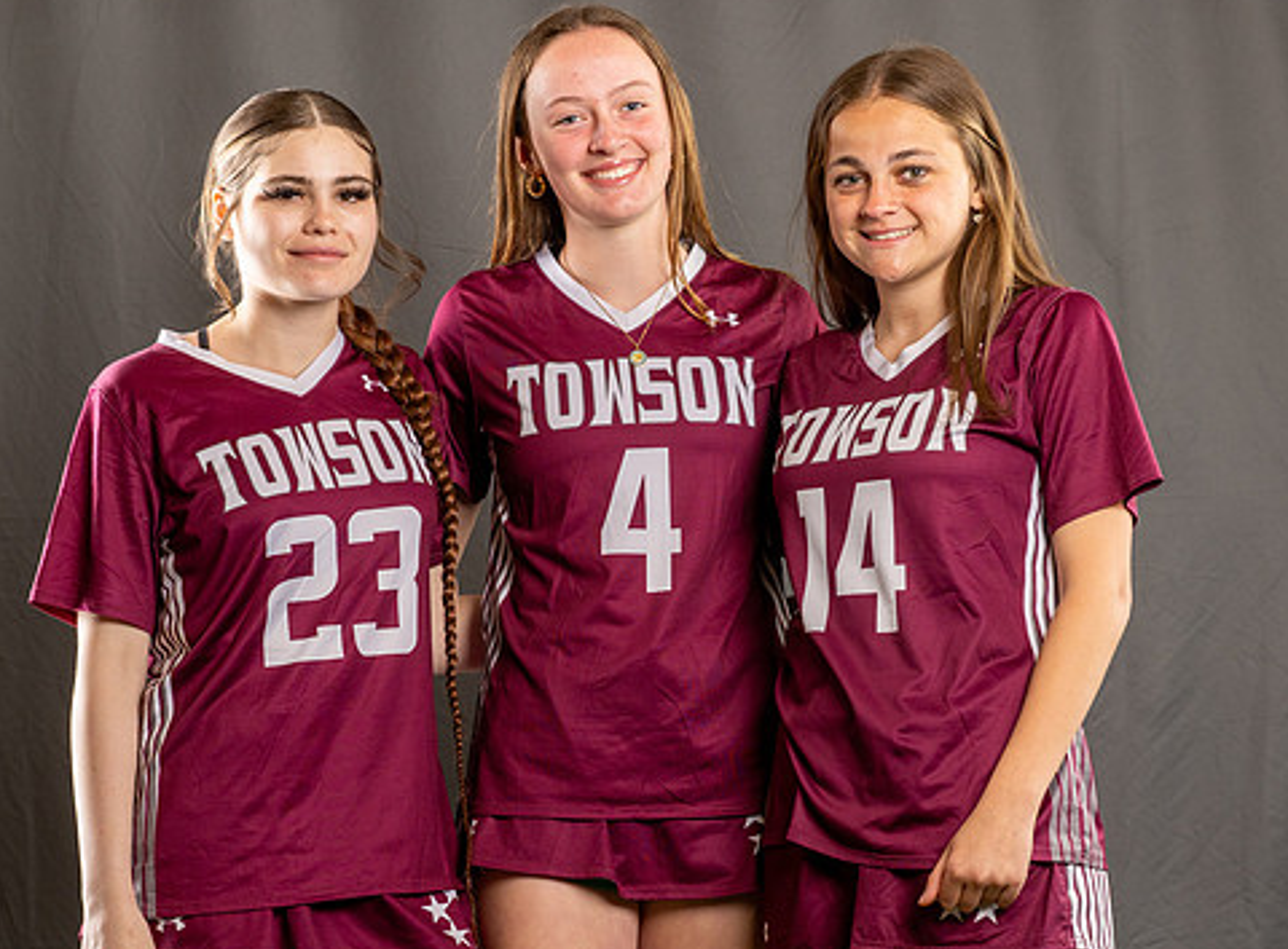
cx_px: 667
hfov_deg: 12.2
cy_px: 542
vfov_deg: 9.0
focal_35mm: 163
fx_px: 6029
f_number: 5
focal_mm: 98
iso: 250
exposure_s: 1/200
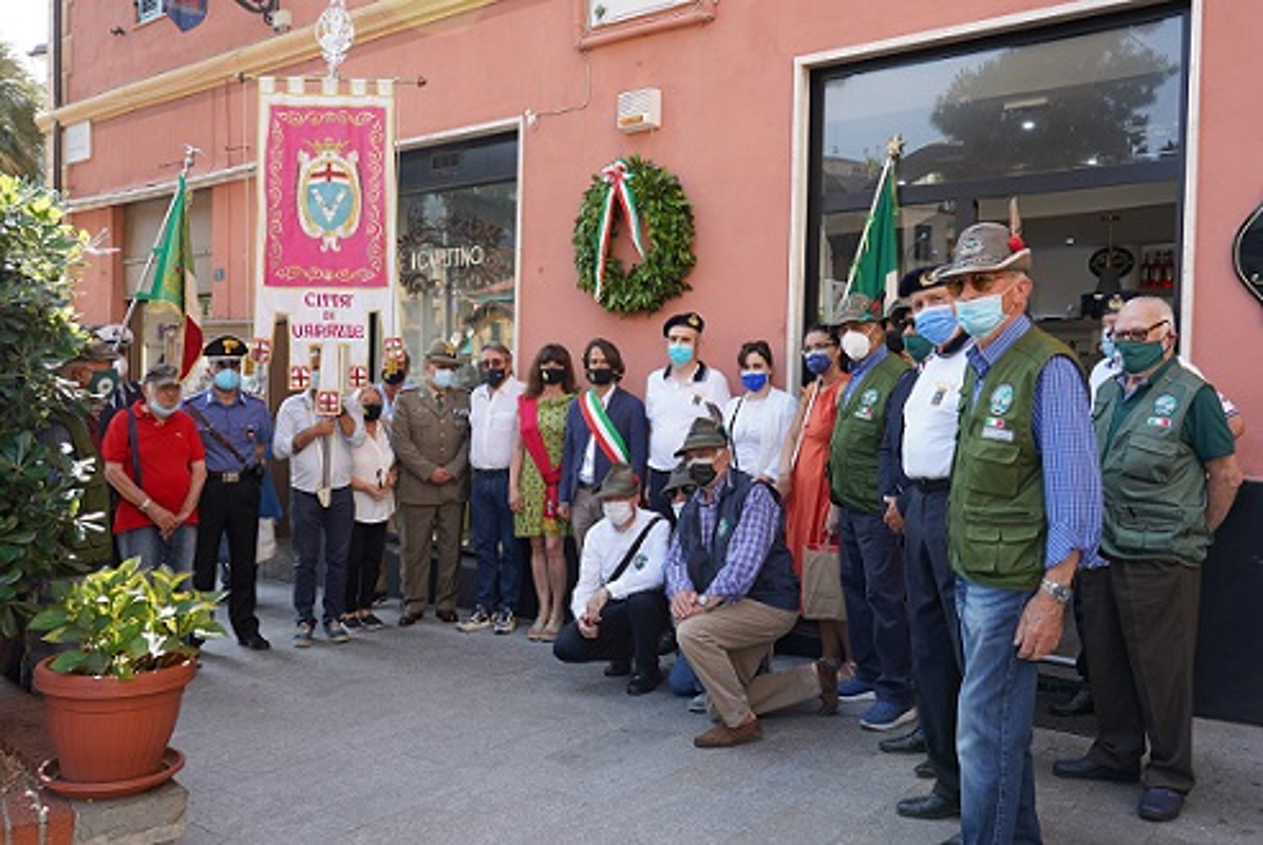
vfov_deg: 53.3
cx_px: 632
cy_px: 422
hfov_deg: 73.7
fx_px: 843
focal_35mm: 24
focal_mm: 24
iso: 100
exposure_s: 1/160
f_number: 4
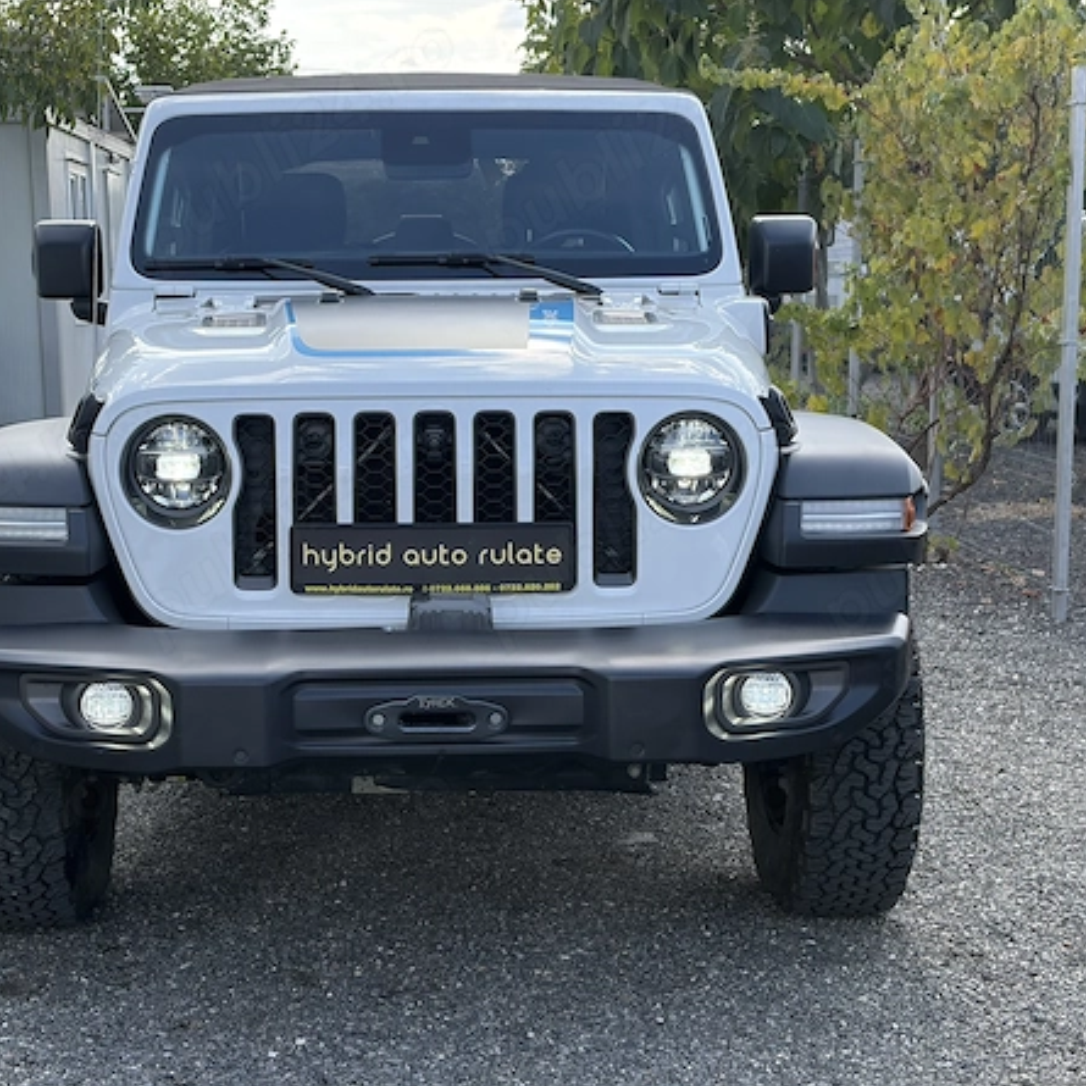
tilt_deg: -6.5
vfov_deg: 27.7
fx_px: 2201
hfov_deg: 27.7
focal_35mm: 62
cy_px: 544
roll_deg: +0.7
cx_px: 466
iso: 50
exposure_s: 1/1065
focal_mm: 5.96
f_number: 1.6
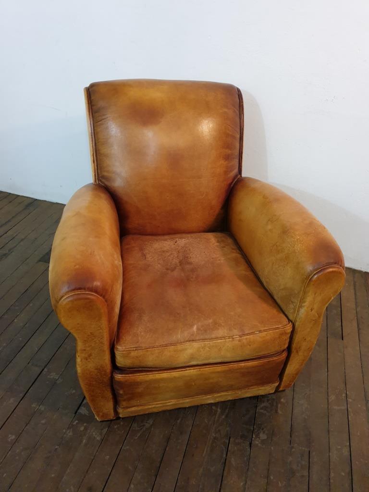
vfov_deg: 67.3
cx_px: 184
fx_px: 370
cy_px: 246
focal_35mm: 26
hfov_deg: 53.1
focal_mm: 4.3
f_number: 1.5
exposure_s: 1/20
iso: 250
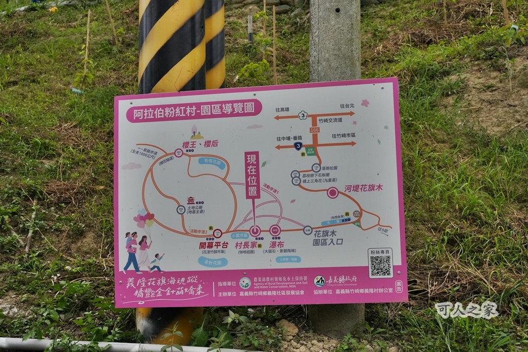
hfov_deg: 47.3
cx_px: 264
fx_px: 603
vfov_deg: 32.6
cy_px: 176
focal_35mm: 41
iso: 3200
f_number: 10
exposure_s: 1/3200
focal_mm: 41.1
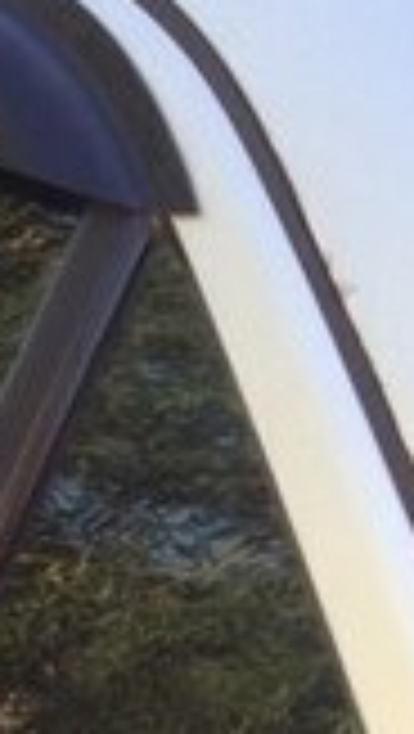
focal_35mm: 154
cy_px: 92
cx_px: -742
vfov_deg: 13.8
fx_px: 2998
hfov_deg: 7.2
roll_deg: -0.6
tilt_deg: -13.7
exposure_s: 1/249
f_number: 2.4
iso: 50
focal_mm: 4.28
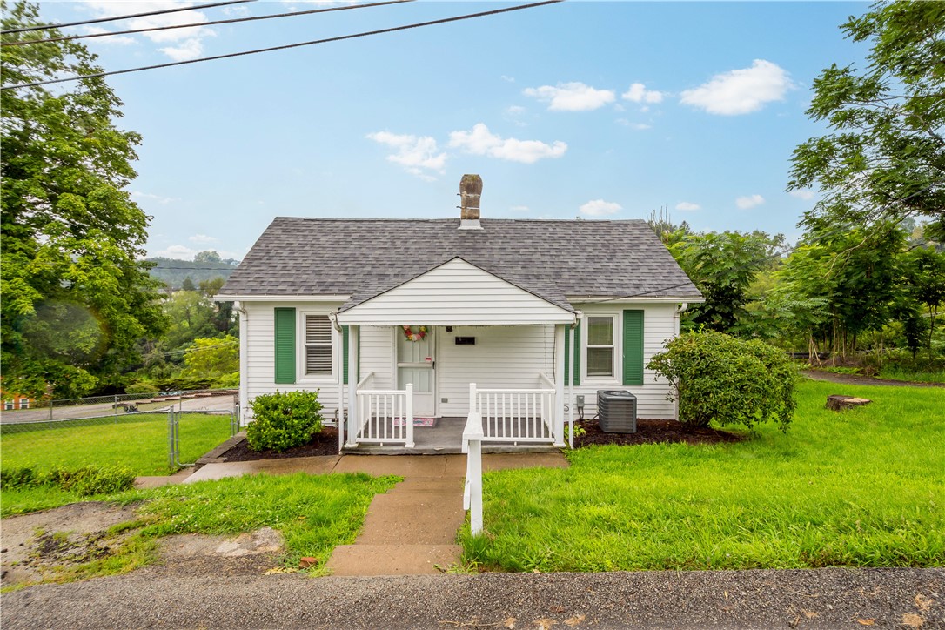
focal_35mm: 16
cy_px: 315
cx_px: 472
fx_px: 433
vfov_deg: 72.1
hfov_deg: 95.0
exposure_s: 1/250
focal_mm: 11
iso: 100
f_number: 6.3
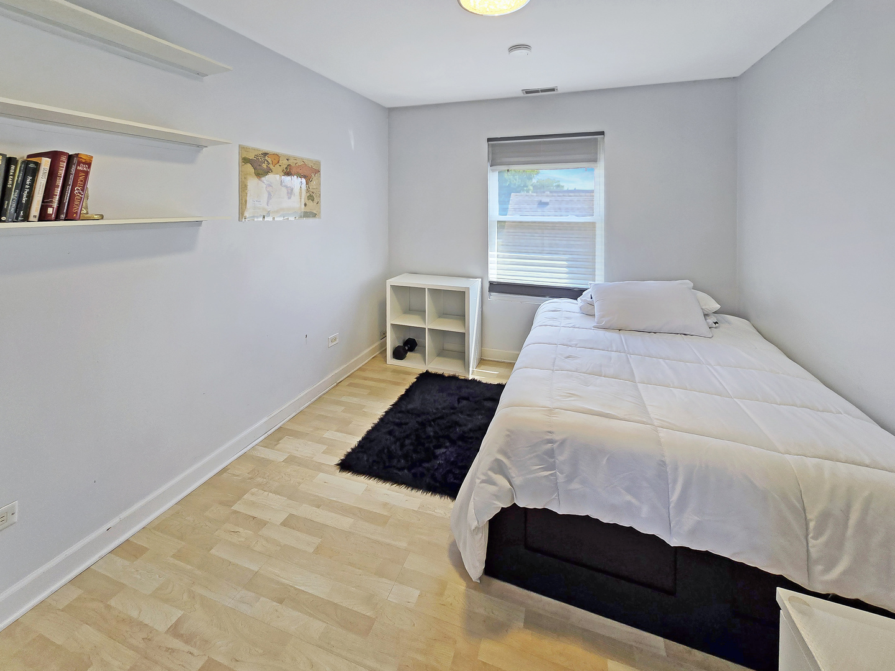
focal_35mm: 13
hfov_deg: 106.2
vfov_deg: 89.9
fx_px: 336
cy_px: 336
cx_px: 448
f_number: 2.2
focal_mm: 2.2
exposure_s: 1/120
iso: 50
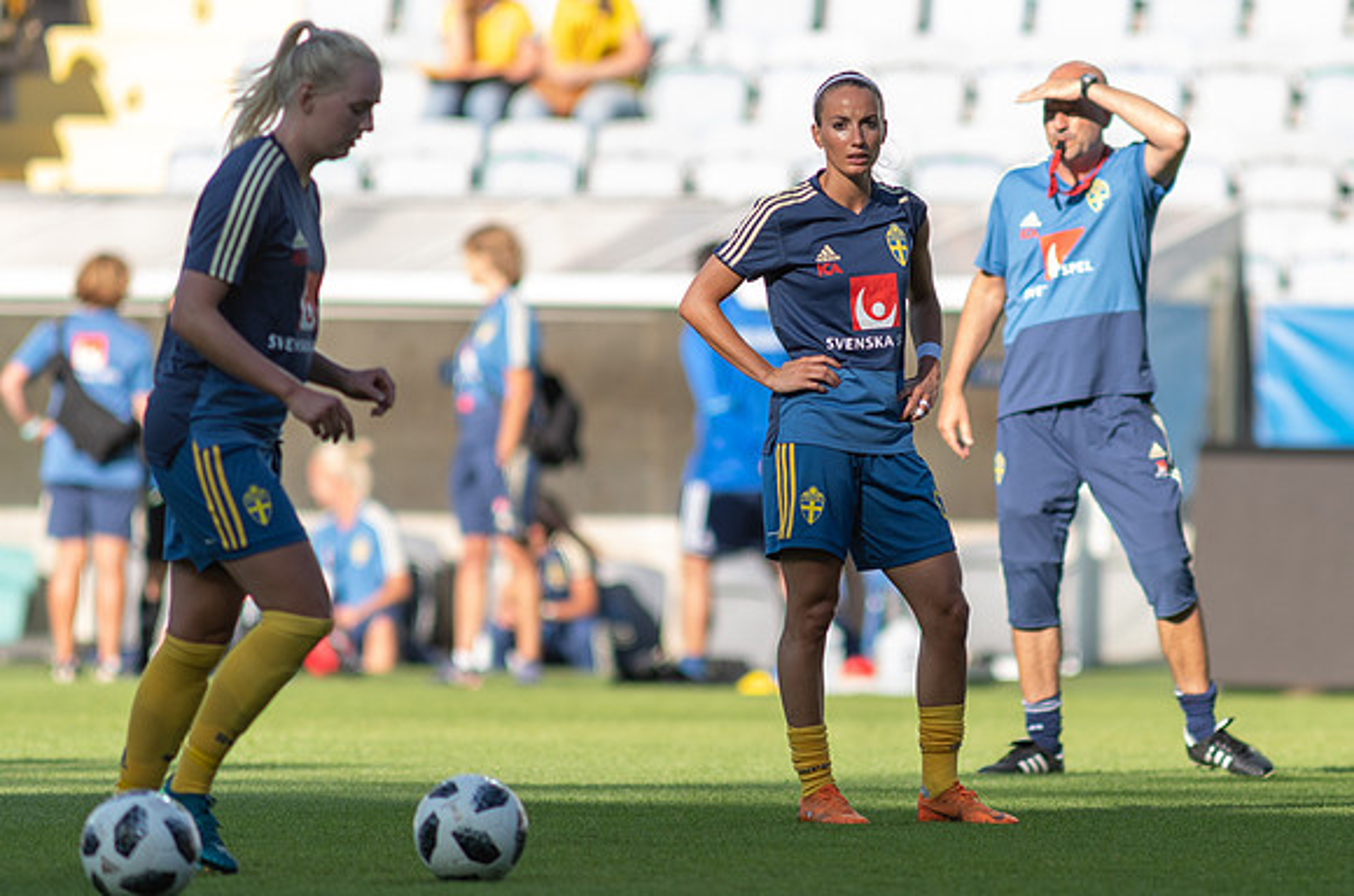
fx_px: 21357
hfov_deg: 3.6
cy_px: 436
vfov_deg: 2.4
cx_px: 854
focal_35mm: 569
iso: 250
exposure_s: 1/1600
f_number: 2.8
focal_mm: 300
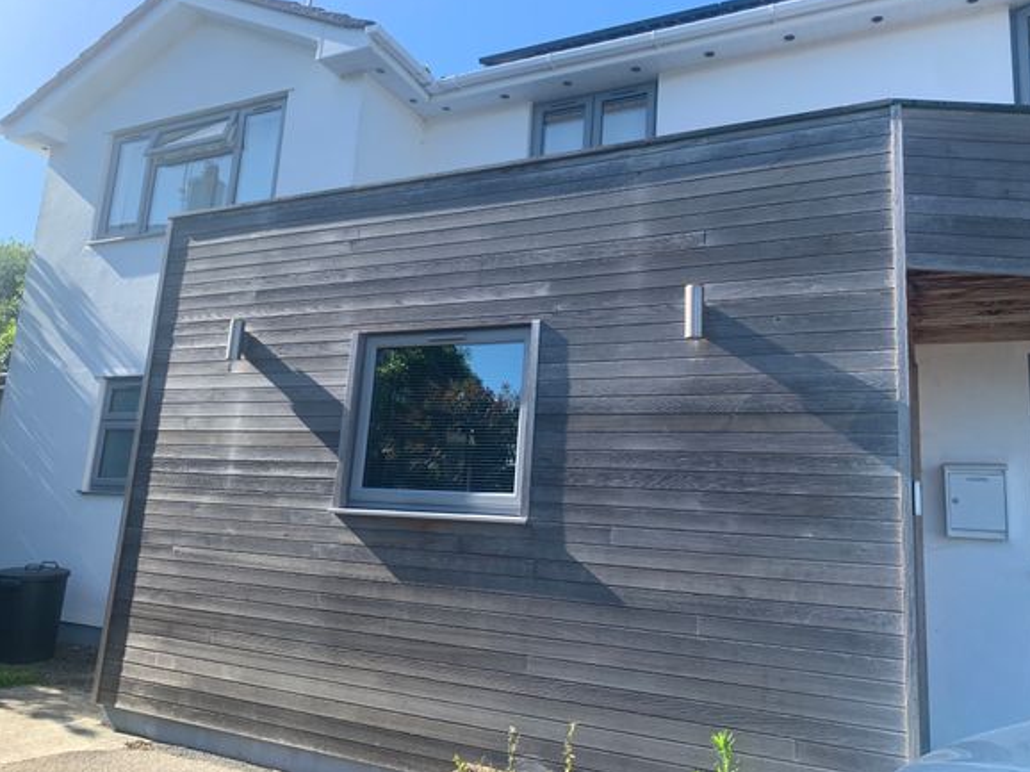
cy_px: 374
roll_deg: -4.8
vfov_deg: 51.3
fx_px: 803
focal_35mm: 27
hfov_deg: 65.3
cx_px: 531
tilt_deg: +13.6
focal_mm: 4.25
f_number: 1.8
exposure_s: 1/701
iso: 25
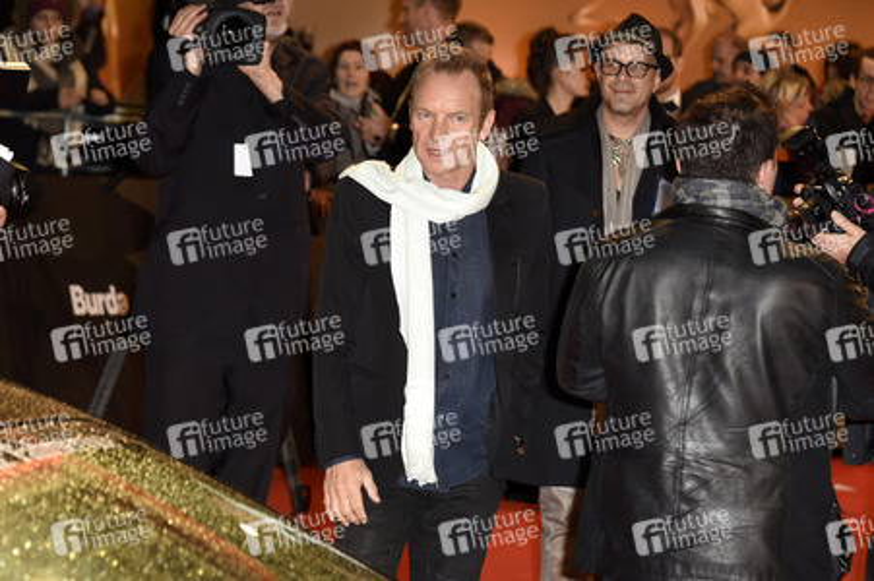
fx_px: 3275
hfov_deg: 15.2
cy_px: 290
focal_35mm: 135
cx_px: 437
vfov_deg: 10.1
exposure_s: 1/160
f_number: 5.6
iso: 1250
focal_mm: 135
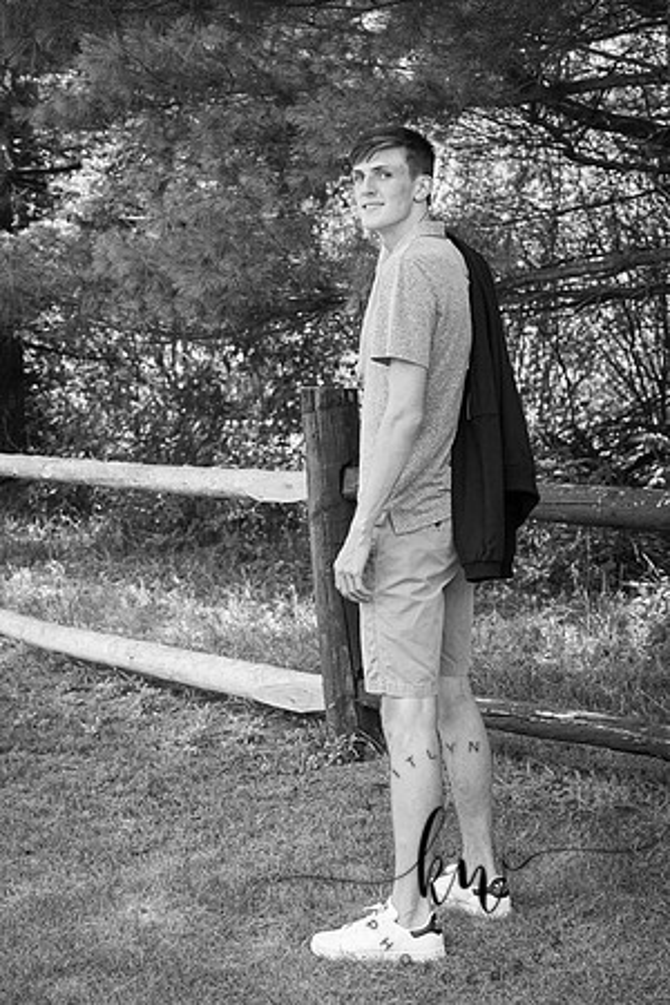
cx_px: 335
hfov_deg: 19.5
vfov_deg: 28.8
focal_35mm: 70
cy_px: 502
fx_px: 1954
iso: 500
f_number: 6.3
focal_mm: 70
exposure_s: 1/200
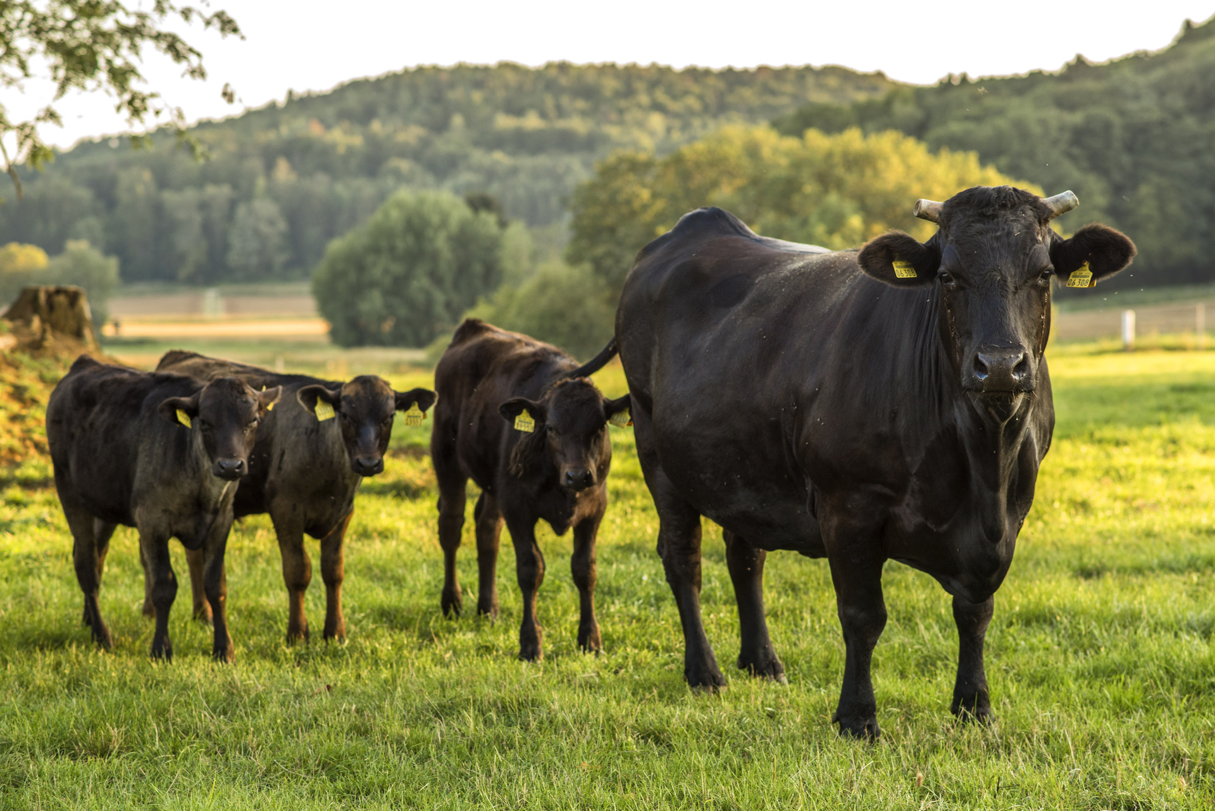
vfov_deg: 16.1
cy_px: 406
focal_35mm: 85
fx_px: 2869
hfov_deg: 23.9
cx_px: 608
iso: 320
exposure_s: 1/200
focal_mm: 85
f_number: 4
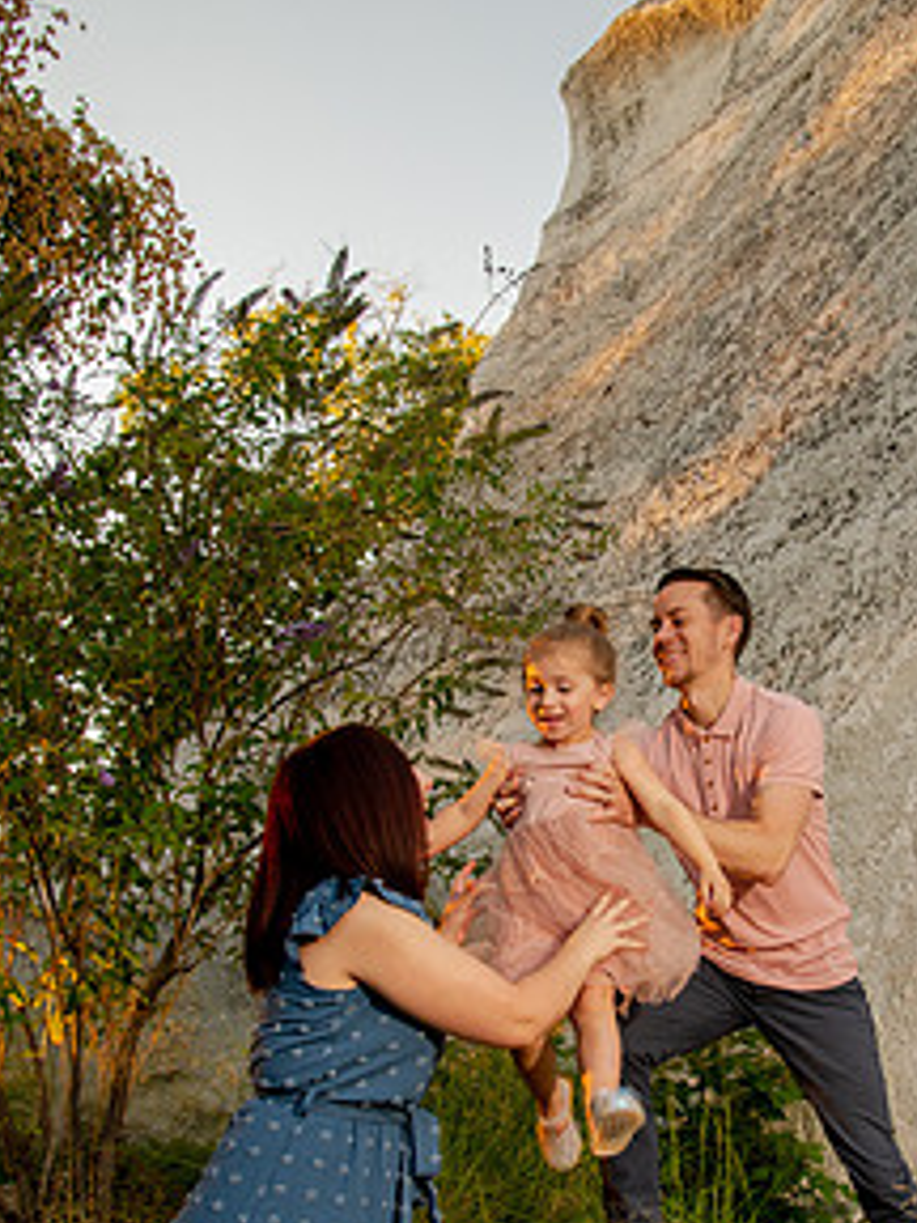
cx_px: 609
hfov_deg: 39.2
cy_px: 815
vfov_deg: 50.4
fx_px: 1272
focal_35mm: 36
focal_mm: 24
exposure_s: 1/125
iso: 640
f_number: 6.3
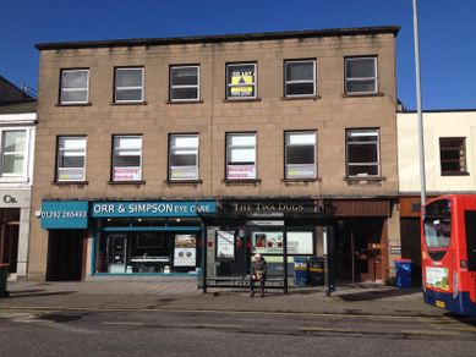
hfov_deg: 51.3
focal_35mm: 36
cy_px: 182
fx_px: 495
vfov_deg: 39.7
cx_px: 235
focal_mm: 4.28
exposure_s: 1/2304
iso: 50
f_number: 2.4
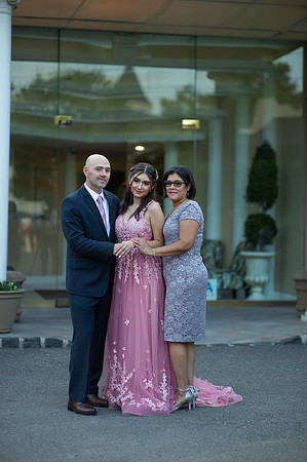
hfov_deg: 16.0
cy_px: 231
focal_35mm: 85
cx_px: 154
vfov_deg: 23.9
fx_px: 1090
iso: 250
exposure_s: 1/800
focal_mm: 85
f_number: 2
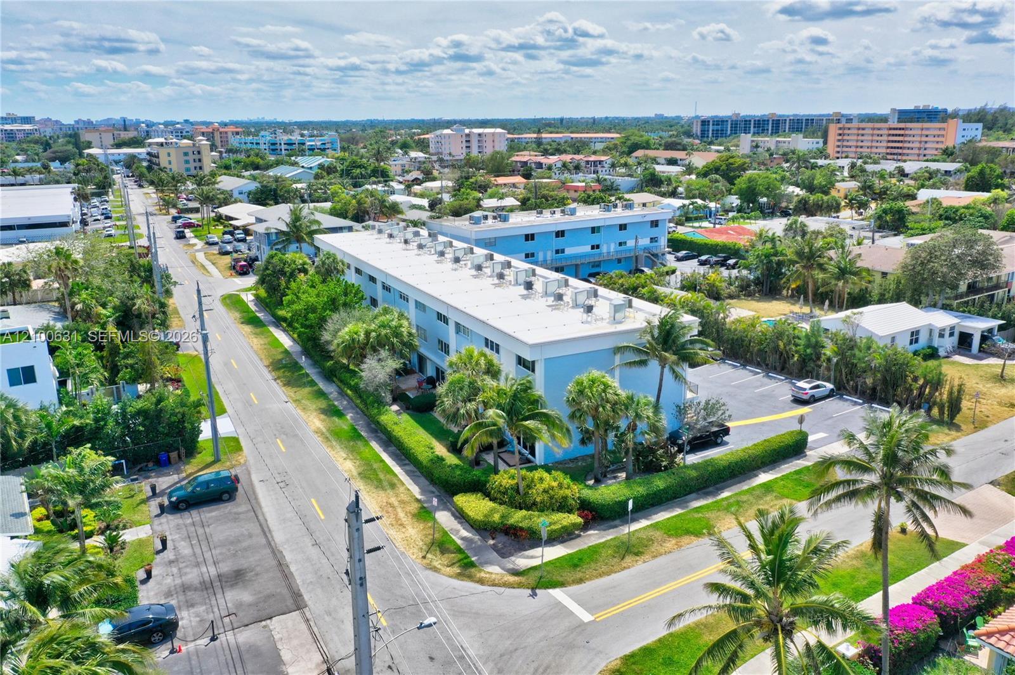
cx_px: 508
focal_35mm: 28
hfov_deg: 65.5
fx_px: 789
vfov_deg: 46.3
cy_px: 338
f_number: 6.3
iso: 100
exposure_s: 1/800
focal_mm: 10.3
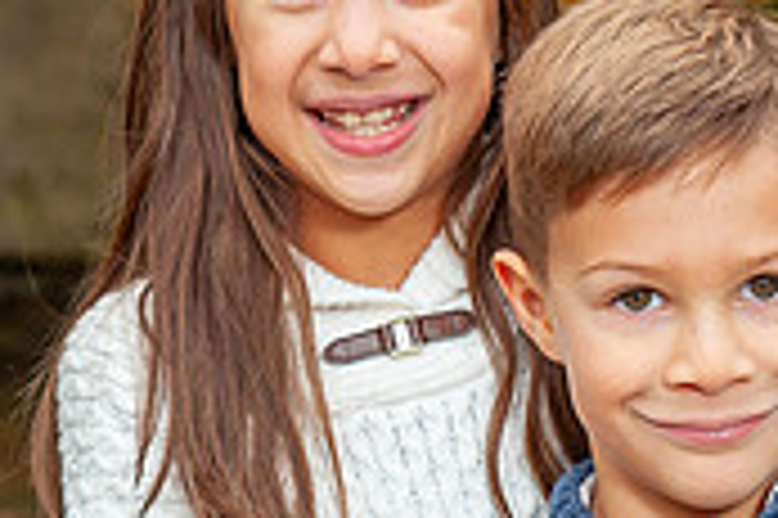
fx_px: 4469
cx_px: 561
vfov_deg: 6.6
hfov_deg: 9.9
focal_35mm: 207
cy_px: 261
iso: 400
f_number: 5
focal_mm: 52
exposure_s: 1/160
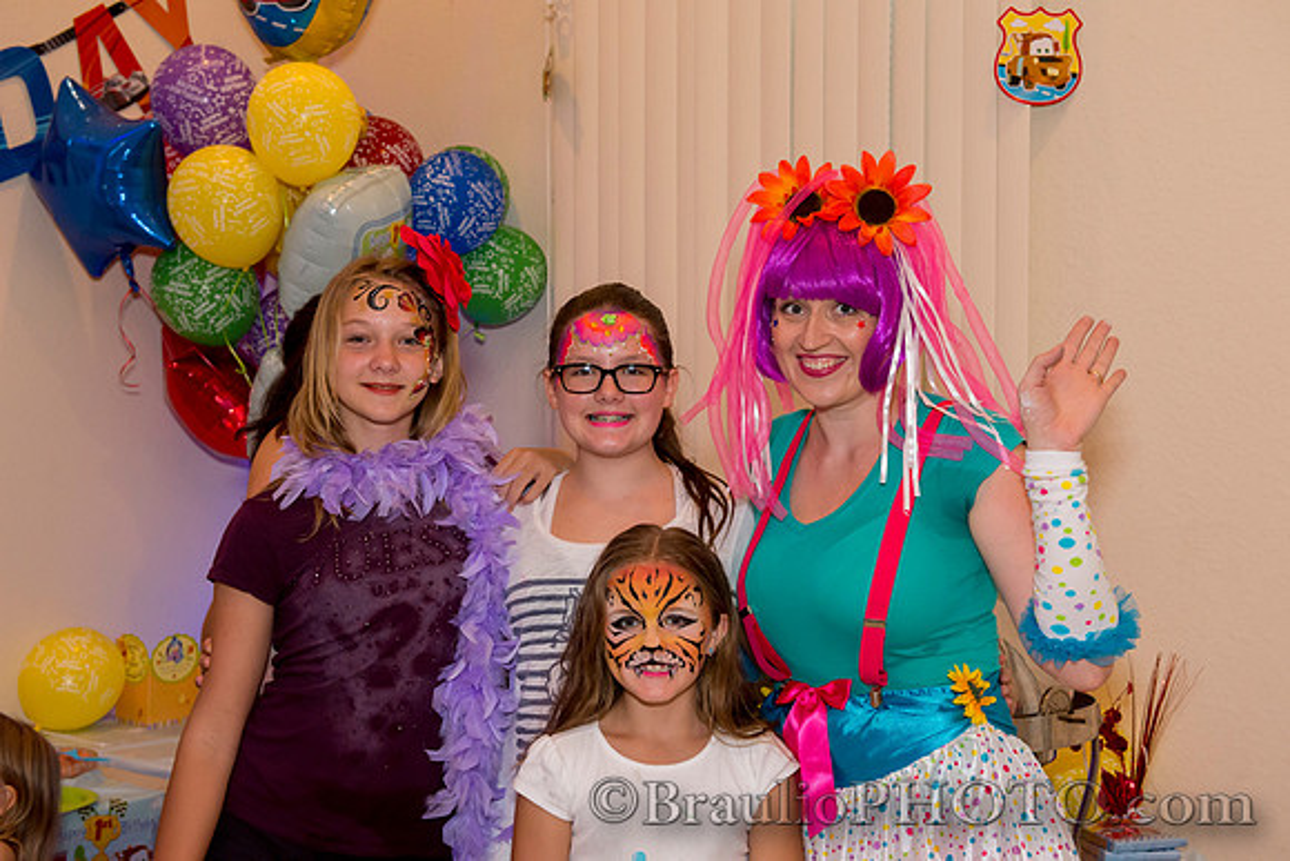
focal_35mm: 52
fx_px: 1864
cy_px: 430
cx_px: 645
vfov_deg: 26.0
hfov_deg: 38.2
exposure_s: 1/160
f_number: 7.1
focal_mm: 52
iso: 4000
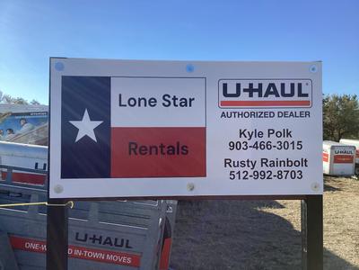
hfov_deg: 58.4
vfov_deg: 45.4
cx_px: 180
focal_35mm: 31
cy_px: 135
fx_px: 321
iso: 25
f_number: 2.4
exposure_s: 1/1314
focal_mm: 3.3
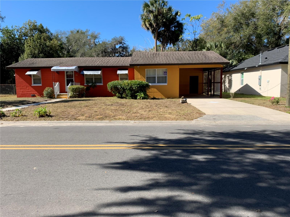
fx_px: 218
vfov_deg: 53.1
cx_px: 145
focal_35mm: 26
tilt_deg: -4.5
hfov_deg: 67.3
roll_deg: +0.7
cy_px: 108
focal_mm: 4.25
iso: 25
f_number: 1.8
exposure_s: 1/1205
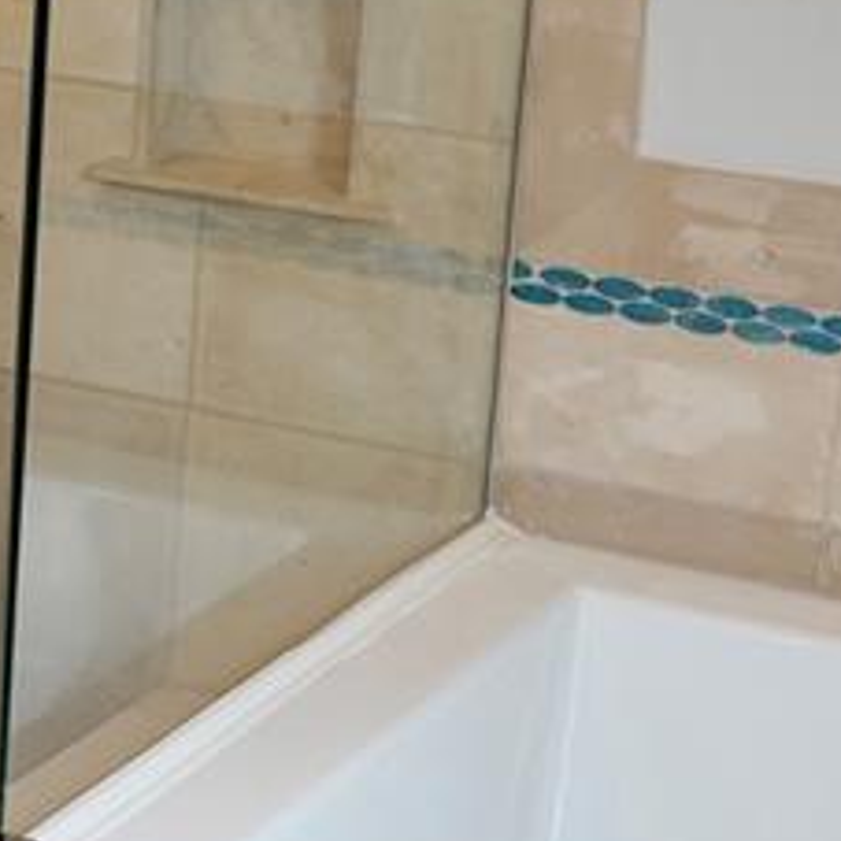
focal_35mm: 109
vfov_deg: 15.9
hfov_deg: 15.5
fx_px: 2996
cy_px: 230
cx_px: -137
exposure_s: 1/15
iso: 100
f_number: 6.3
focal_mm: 18
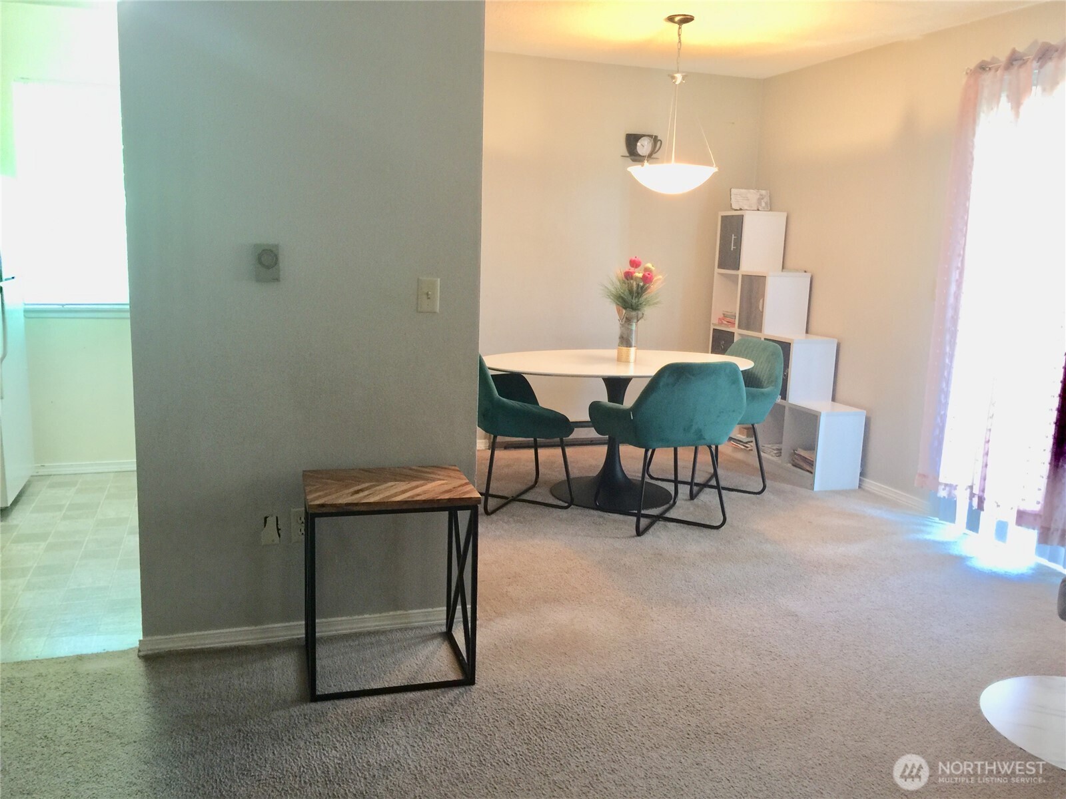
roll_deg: -2.8
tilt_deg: -9.6
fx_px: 893
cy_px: 400
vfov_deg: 48.2
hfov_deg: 61.7
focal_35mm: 29
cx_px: 533
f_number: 2.2
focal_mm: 4.15
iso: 64
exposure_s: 1/4
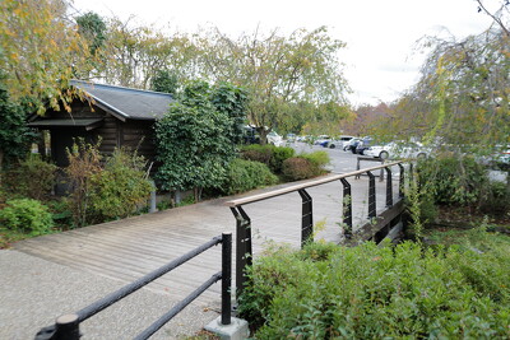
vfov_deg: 46.4
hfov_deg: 65.5
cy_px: 170
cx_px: 255
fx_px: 397
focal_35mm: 28
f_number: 2.8
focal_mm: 28
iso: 100
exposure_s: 1/50
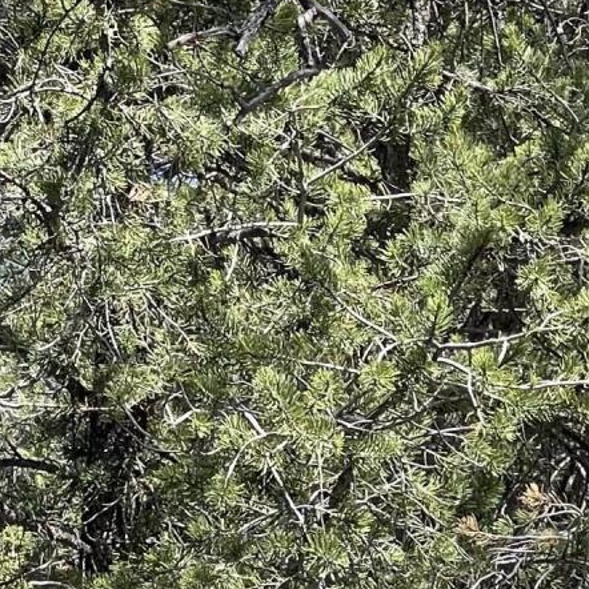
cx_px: 693
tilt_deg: +7.7
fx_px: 4928
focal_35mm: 256
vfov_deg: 6.8
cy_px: 614
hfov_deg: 6.8
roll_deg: -0.8
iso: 20
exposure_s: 1/321
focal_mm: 7.5
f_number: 2.2
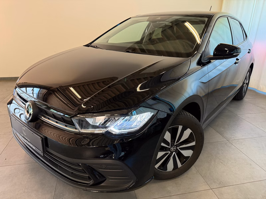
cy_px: 100
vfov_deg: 56.8
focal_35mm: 24
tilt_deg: -19.7
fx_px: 184
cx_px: 133
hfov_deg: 71.6
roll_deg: -0.9
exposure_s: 1/100
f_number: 1.78
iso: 320
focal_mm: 6.76
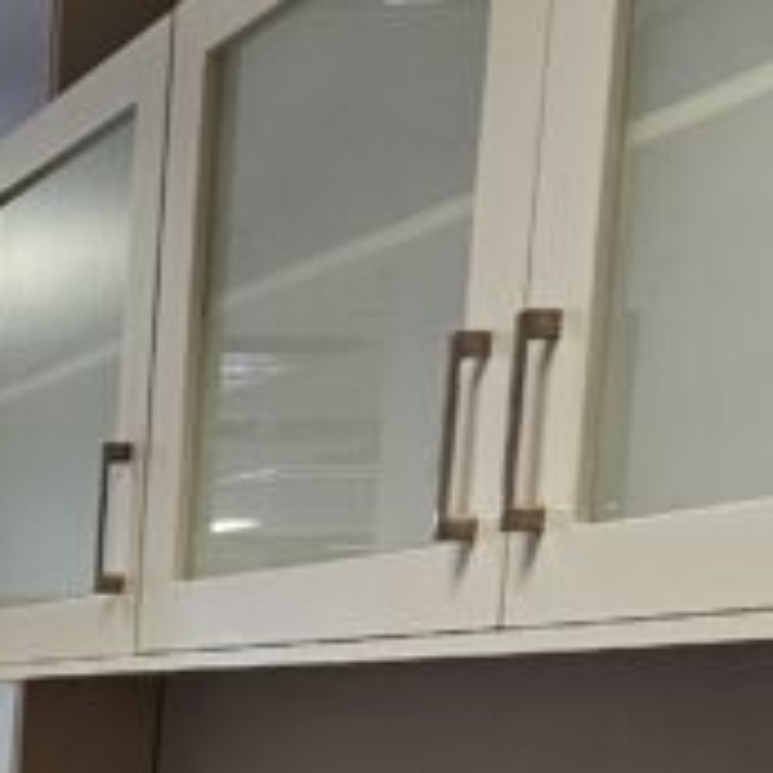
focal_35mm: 68
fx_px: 1718
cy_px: 925
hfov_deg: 17.6
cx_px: -795
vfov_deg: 23.2
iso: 125
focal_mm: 2.2
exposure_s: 1/50
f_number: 2.2
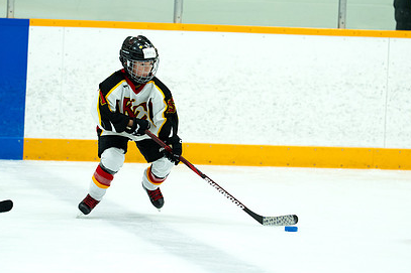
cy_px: 158
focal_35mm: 321
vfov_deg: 4.3
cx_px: 174
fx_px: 3663
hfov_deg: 6.4
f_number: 2.2
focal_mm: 150
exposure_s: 1/1000
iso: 2000
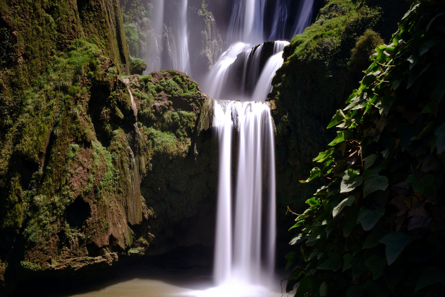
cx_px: 222
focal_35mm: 35
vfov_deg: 37.9
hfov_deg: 54.4
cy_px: 148
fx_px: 433
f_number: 11
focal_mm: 23
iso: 400
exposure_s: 6.5
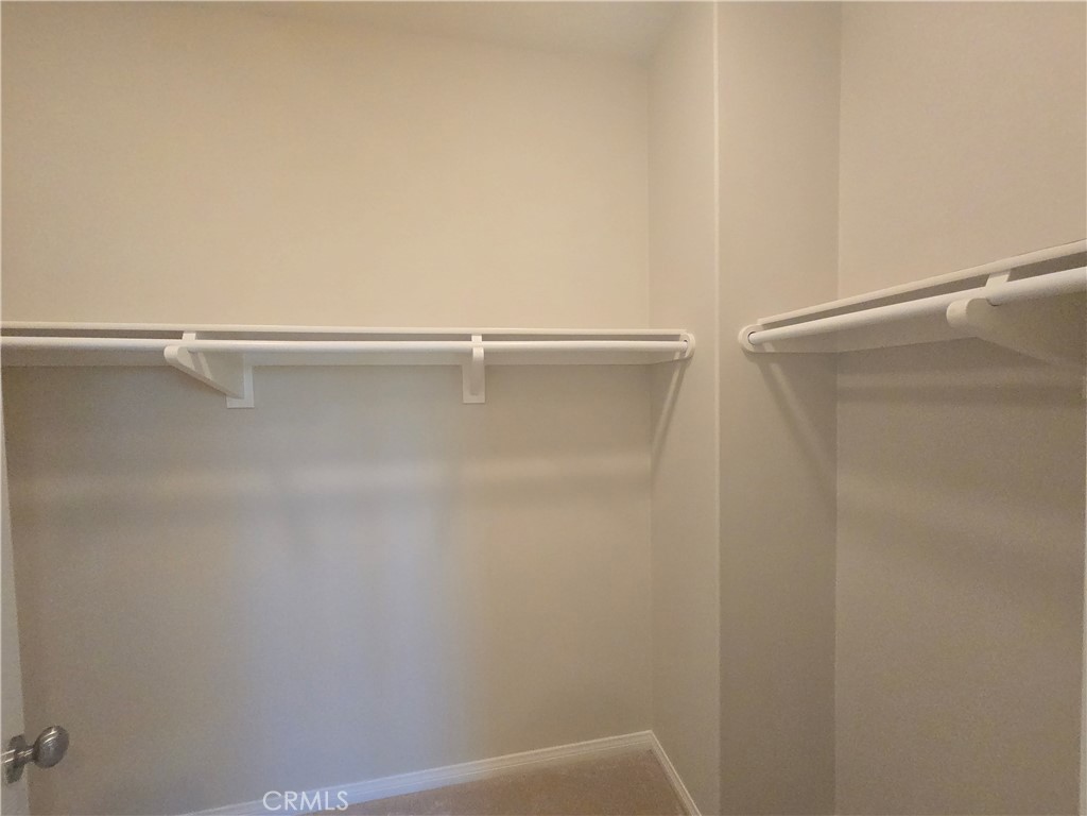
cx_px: 544
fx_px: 408
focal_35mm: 13
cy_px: 408
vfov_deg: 89.9
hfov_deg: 106.2
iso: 400
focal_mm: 2.2
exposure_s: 1/60
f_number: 2.2
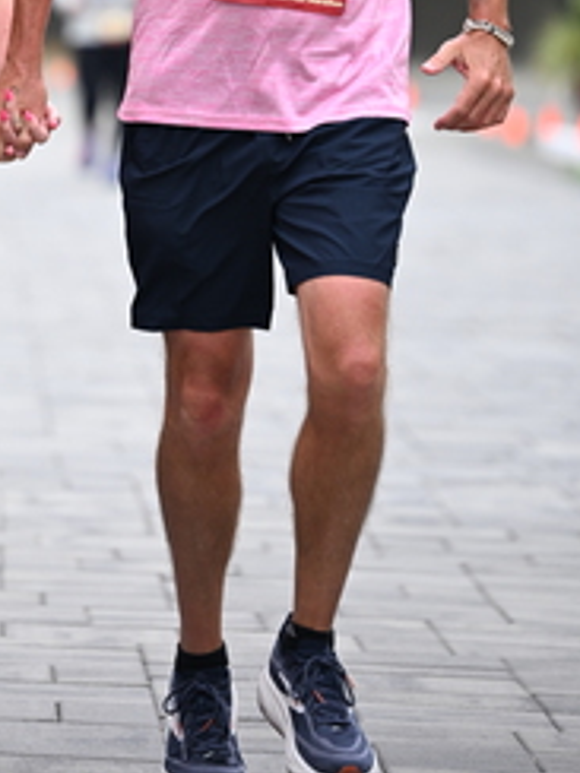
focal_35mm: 325
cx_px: 55
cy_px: -57
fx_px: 7261
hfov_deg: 4.6
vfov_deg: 6.1
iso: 640
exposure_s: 1/1600
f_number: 2.8
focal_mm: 150
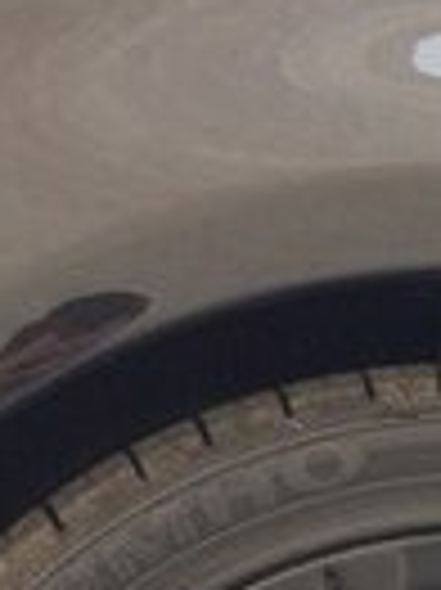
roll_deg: +2.4
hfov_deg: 13.1
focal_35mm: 110
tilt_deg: -12.5
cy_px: 1058
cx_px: 536
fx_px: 1872
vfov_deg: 15.4
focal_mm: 4.15
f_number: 2.2
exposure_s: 1/100
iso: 64
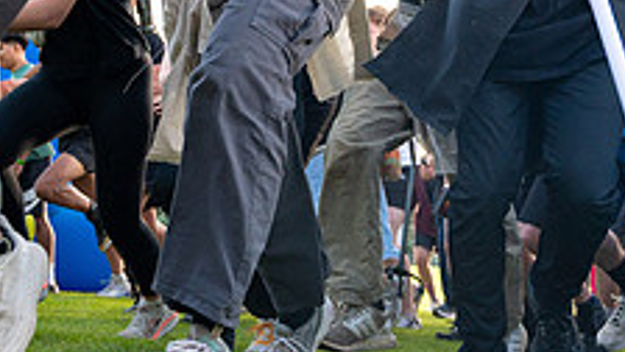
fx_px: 1077
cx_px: 299
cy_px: -25
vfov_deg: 17.9
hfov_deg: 32.4
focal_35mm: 65
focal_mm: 24
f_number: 4
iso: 640
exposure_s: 1/1000
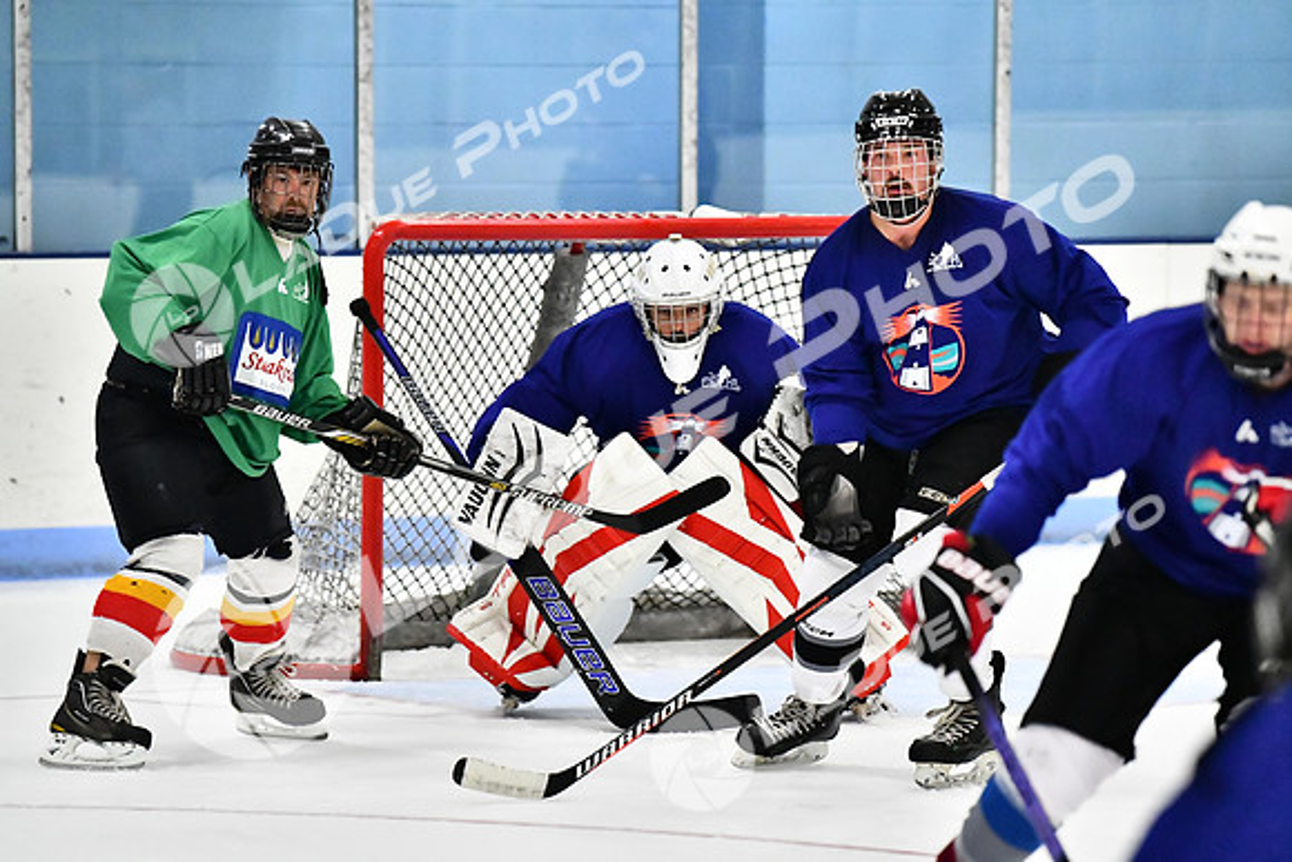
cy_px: 431
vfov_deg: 5.2
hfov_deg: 7.8
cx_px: 646
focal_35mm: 262
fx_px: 9423
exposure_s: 1/1600
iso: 8000
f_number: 2.8
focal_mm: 175
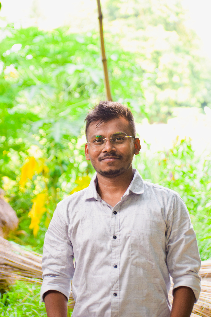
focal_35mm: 105
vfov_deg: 19.5
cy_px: 158
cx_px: 106
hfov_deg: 13.0
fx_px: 923
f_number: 5
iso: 400
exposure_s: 1/60
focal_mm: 70
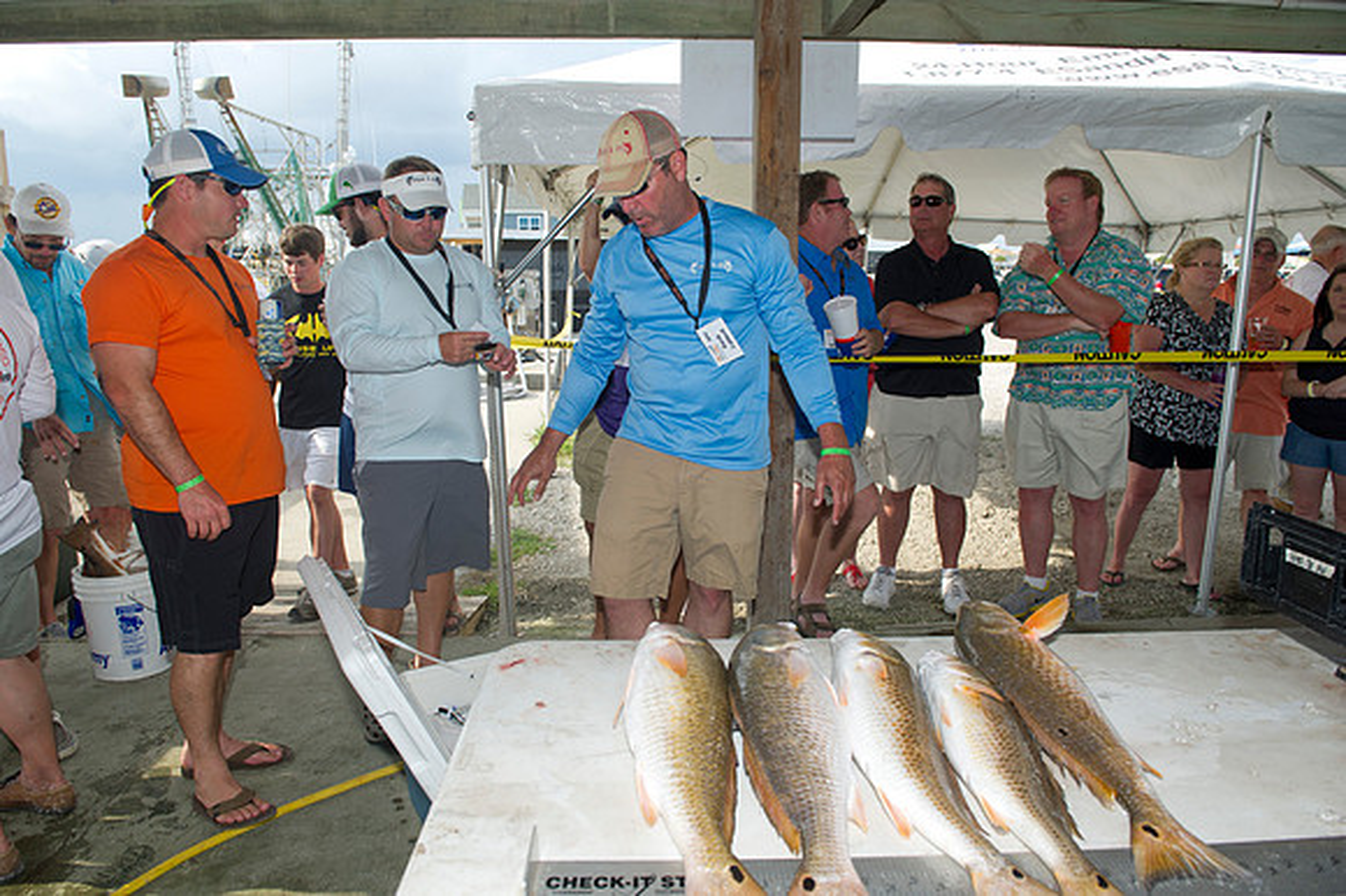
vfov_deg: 53.1
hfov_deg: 73.8
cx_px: 673
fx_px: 897
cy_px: 448
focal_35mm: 24
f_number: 5.6
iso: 125
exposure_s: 1/250
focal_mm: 24
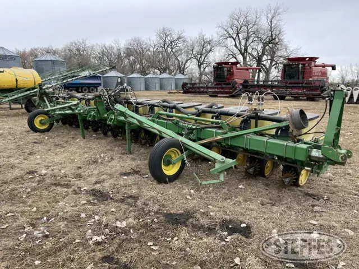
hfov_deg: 69.4
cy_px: 134
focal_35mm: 25
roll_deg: +2.4
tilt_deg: -6.5
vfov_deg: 54.9
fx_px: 259
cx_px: 180
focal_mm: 5.1
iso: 32
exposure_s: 1/284
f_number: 1.6
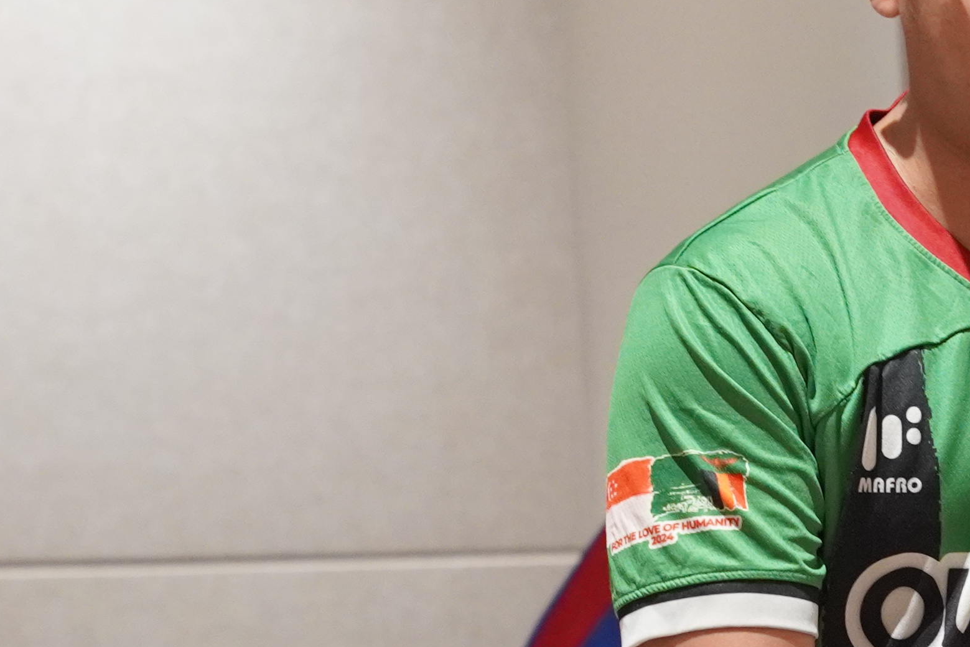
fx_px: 10887
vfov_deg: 3.4
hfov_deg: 5.1
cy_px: 818
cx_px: 1303
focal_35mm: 404
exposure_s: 1/160
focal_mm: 70
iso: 1600
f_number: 4
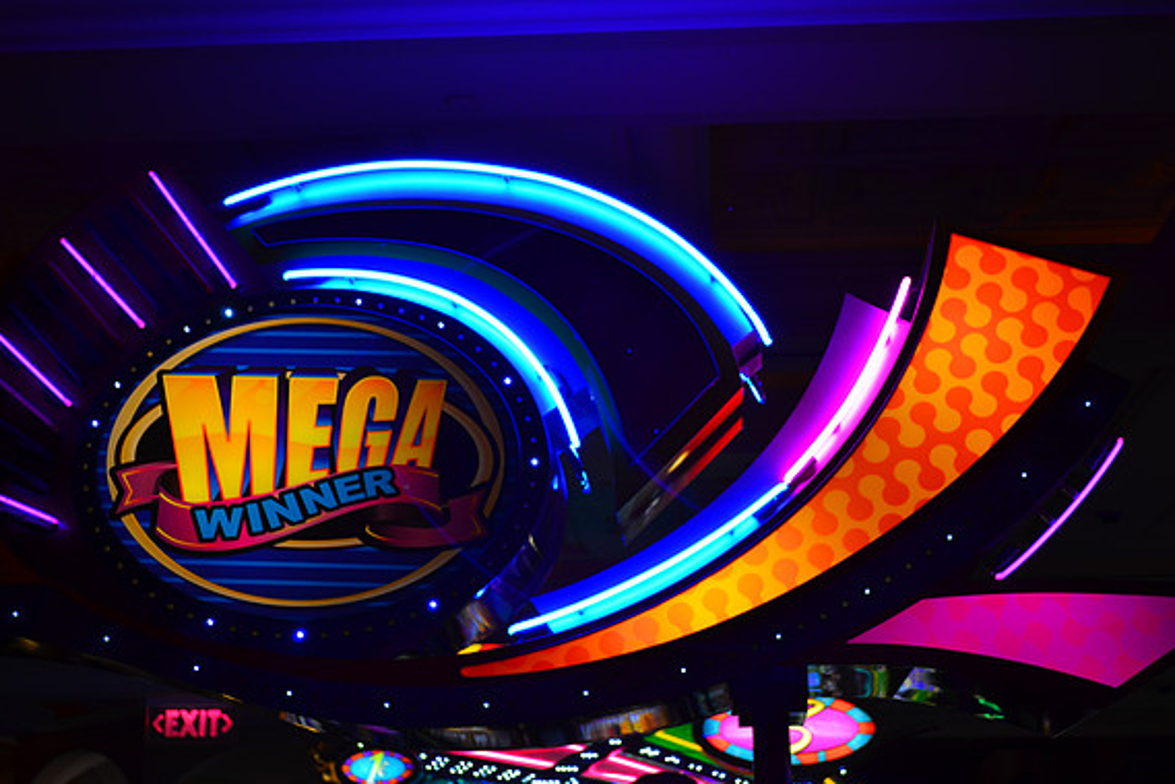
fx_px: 1992
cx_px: 591
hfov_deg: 32.9
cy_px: 392
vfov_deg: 22.3
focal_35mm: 61
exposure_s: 1/30
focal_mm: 40
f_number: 5.3
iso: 320
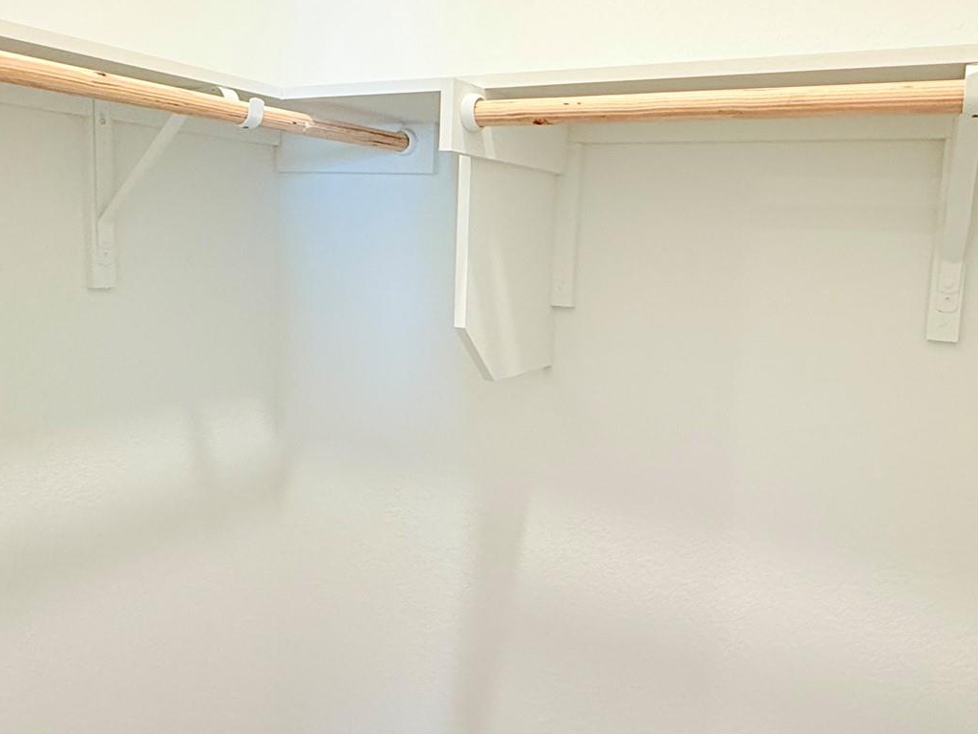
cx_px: 546
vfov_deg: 49.6
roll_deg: -4.4
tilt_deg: -6.4
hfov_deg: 63.2
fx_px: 791
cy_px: 325
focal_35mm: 28
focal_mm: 2.22
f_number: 2.2
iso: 200
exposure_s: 1/120
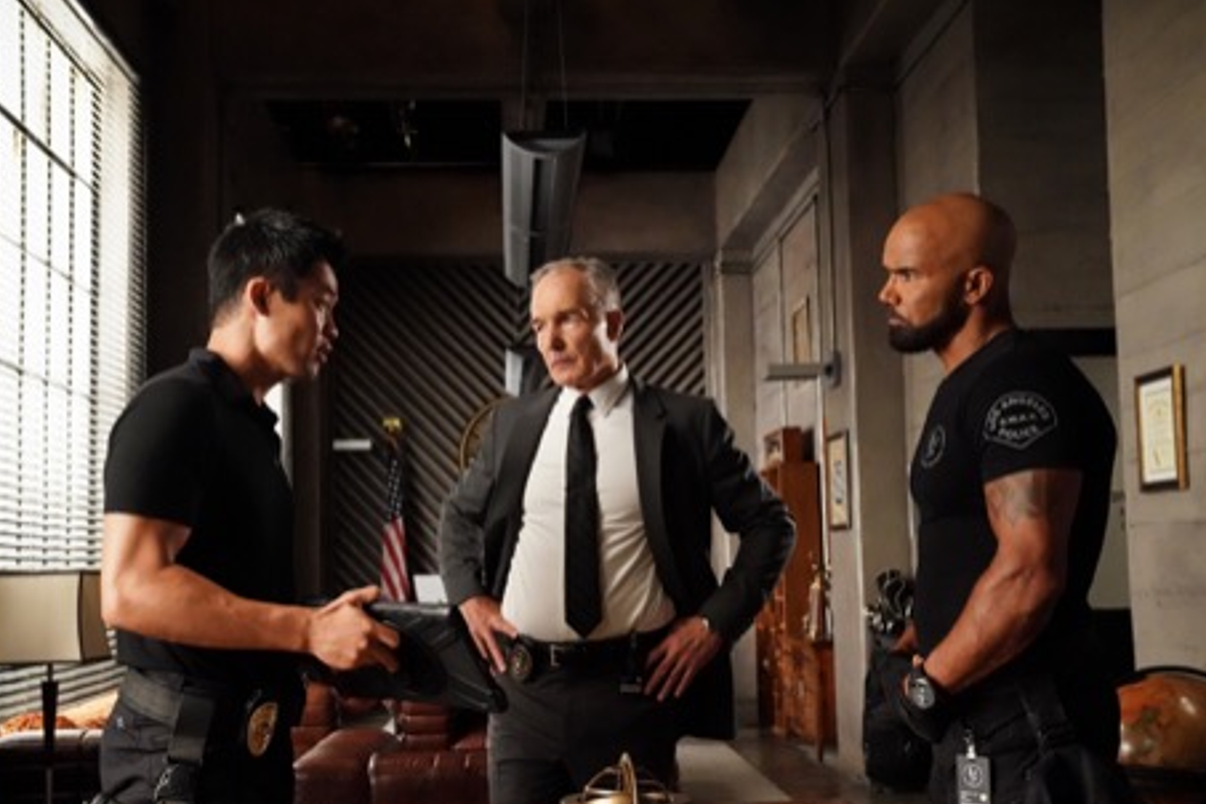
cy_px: 435
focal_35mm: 43
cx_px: 551
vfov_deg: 31.2
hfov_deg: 45.4
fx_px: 1440
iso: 16000
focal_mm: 39
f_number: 5.6
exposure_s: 1/125
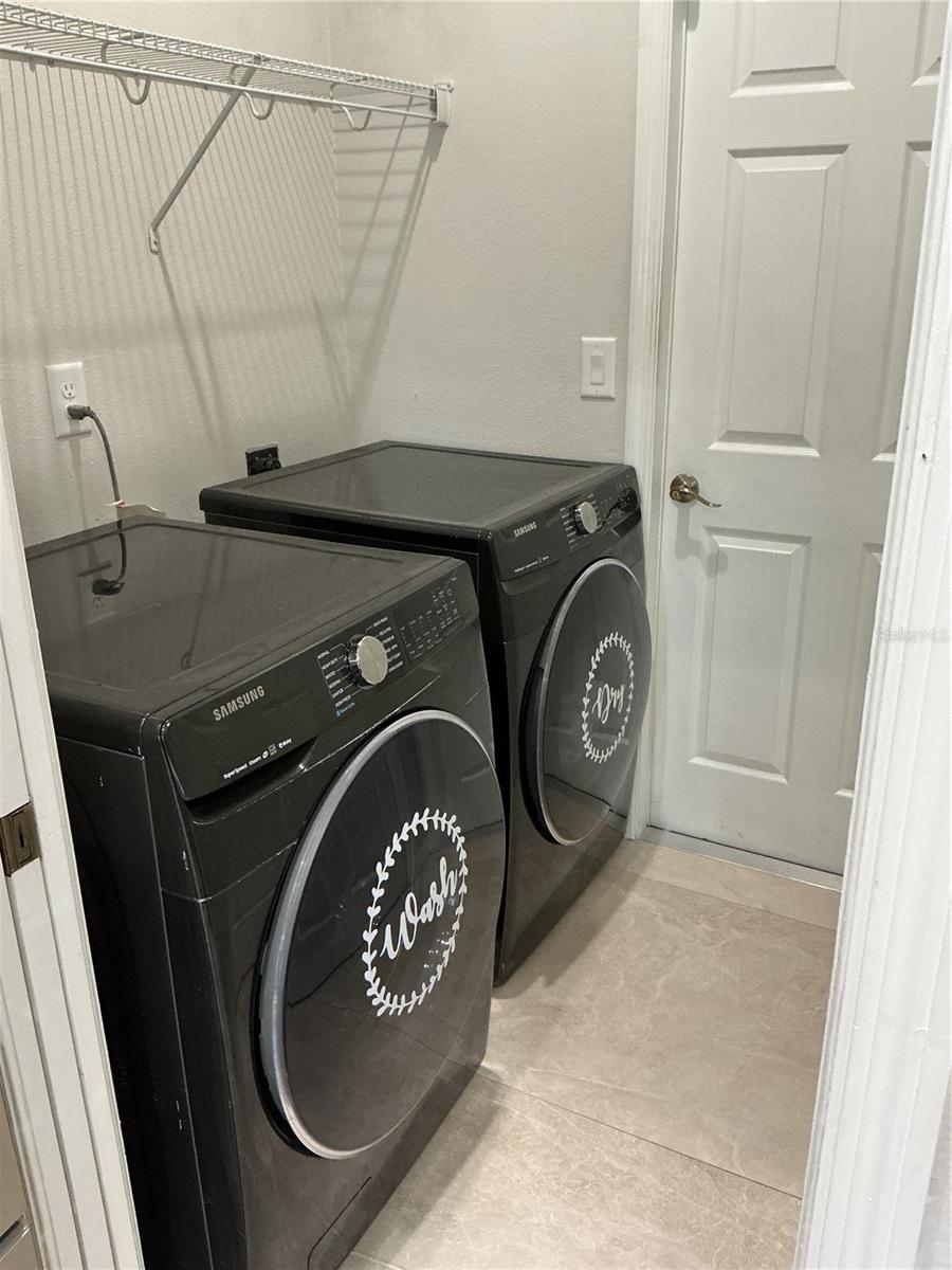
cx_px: 476
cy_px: 635
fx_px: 1063
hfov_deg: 48.2
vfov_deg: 61.7
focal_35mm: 29
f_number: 1.8
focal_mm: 3
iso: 250
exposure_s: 1/60
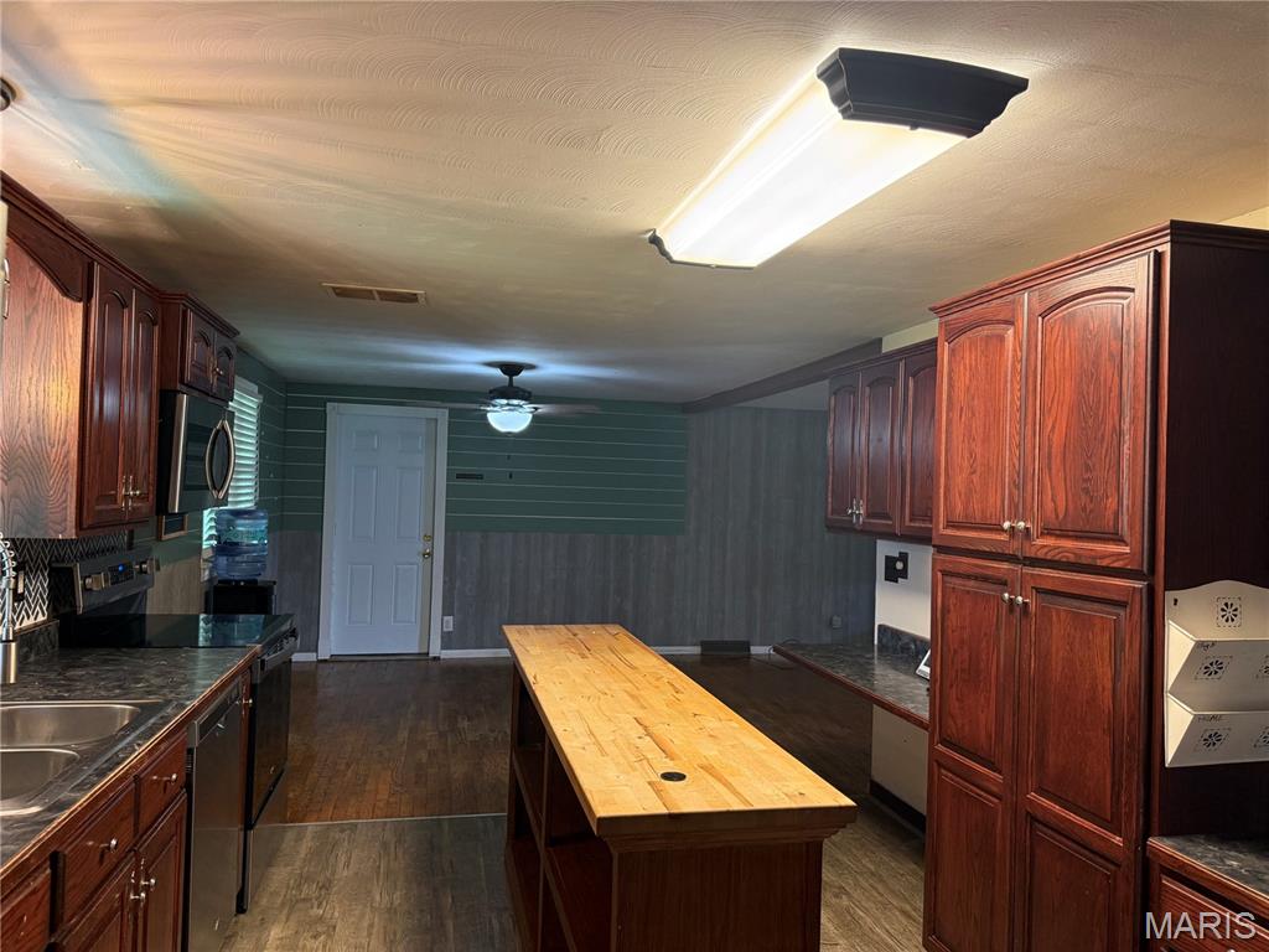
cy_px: 476
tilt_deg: +1.3
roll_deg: -1.5
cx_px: 634
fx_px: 880
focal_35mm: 24
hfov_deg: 71.6
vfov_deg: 56.8
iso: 250
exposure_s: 1/60
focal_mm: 6.76
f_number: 1.78
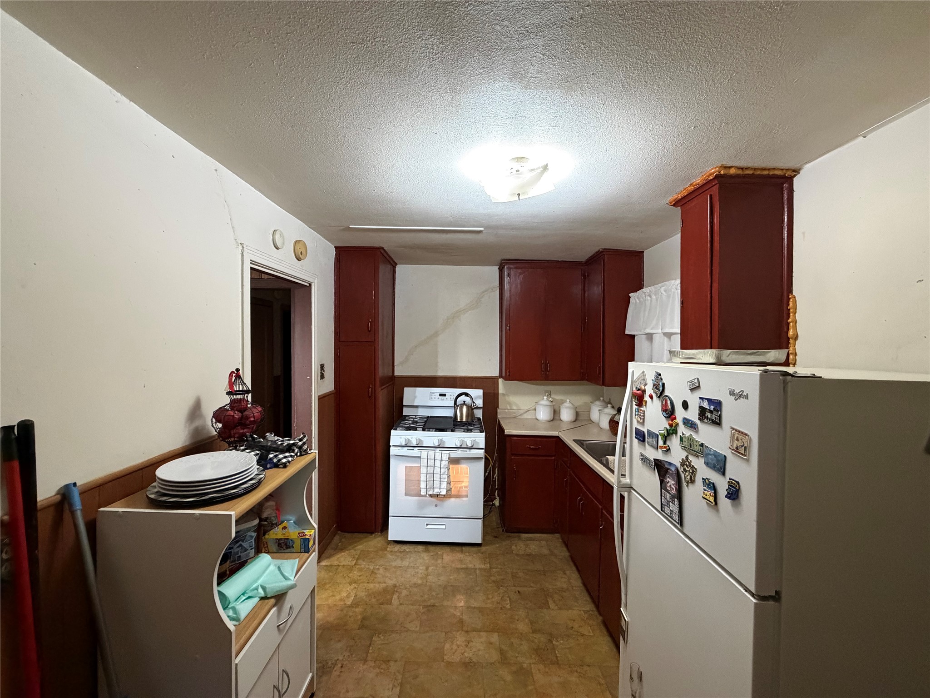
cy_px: 349
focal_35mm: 14
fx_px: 376
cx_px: 465
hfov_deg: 102.1
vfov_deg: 85.7
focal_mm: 2.22
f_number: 2.2
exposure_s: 1/60
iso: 640
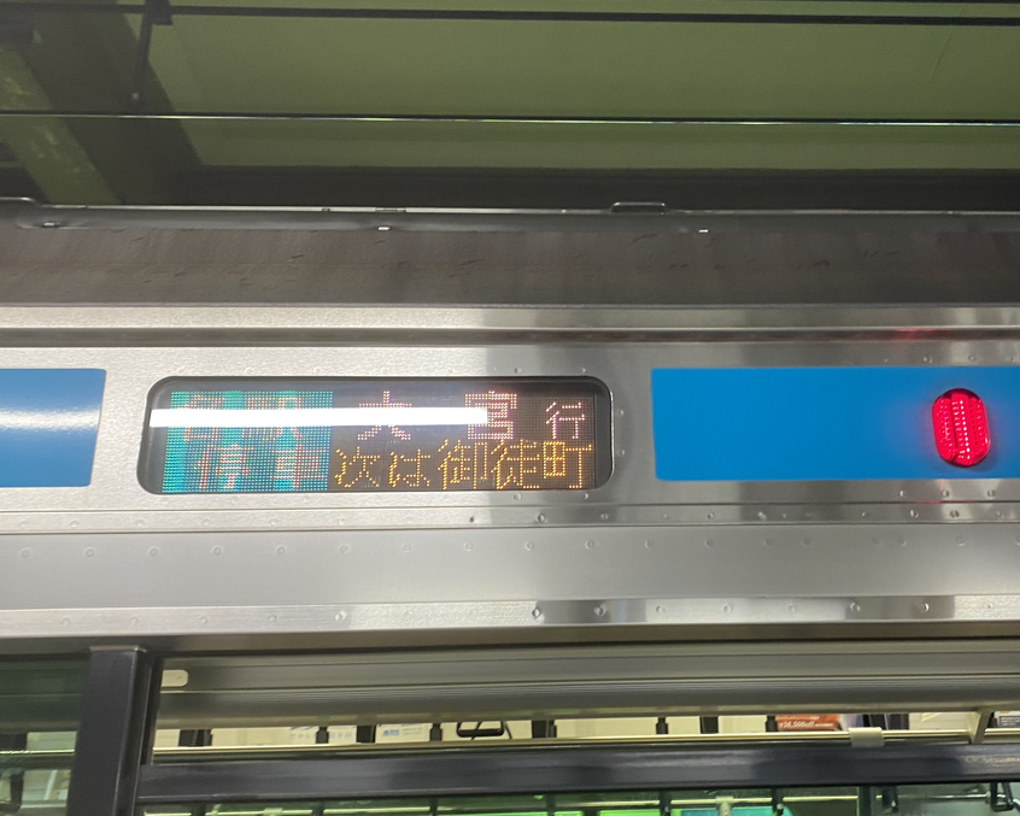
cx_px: 646
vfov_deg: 41.1
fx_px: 1087
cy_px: 458
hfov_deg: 49.7
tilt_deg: +19.5
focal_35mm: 36
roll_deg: +1.4
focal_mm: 4.25
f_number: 1.8
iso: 80
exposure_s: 1/50
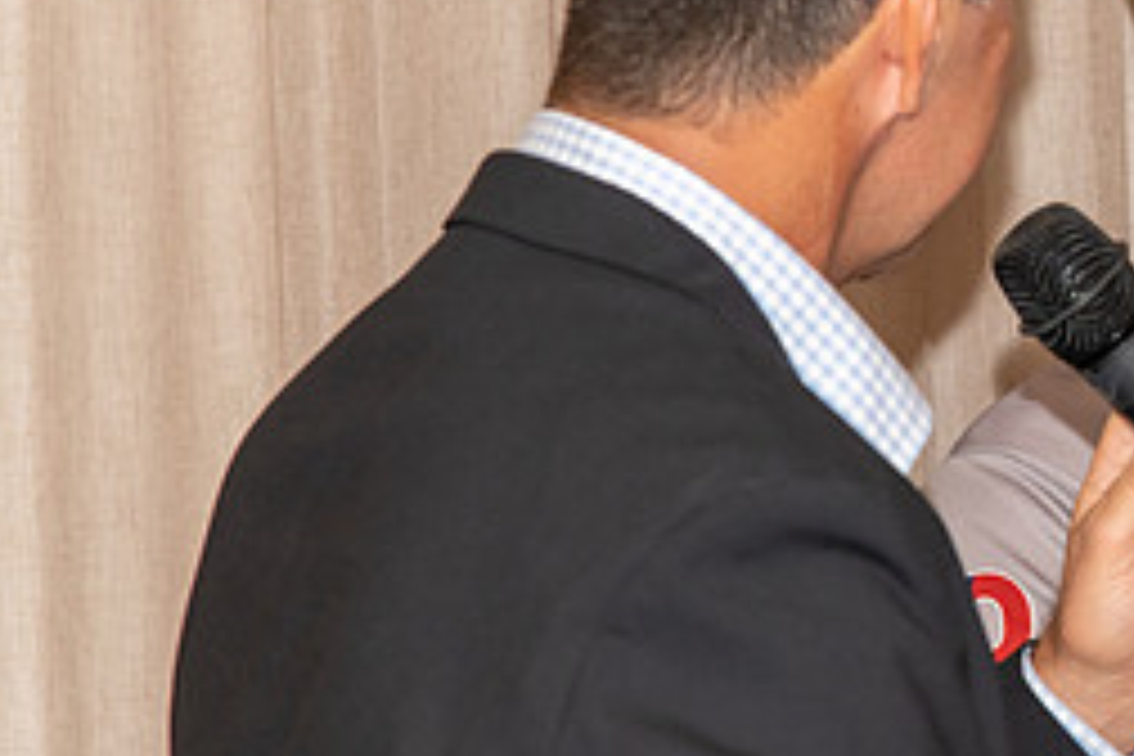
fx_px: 8693
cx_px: 1264
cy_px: 227
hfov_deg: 7.4
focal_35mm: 276
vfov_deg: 5.0
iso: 800
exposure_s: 1/60
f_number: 5.6
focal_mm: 120
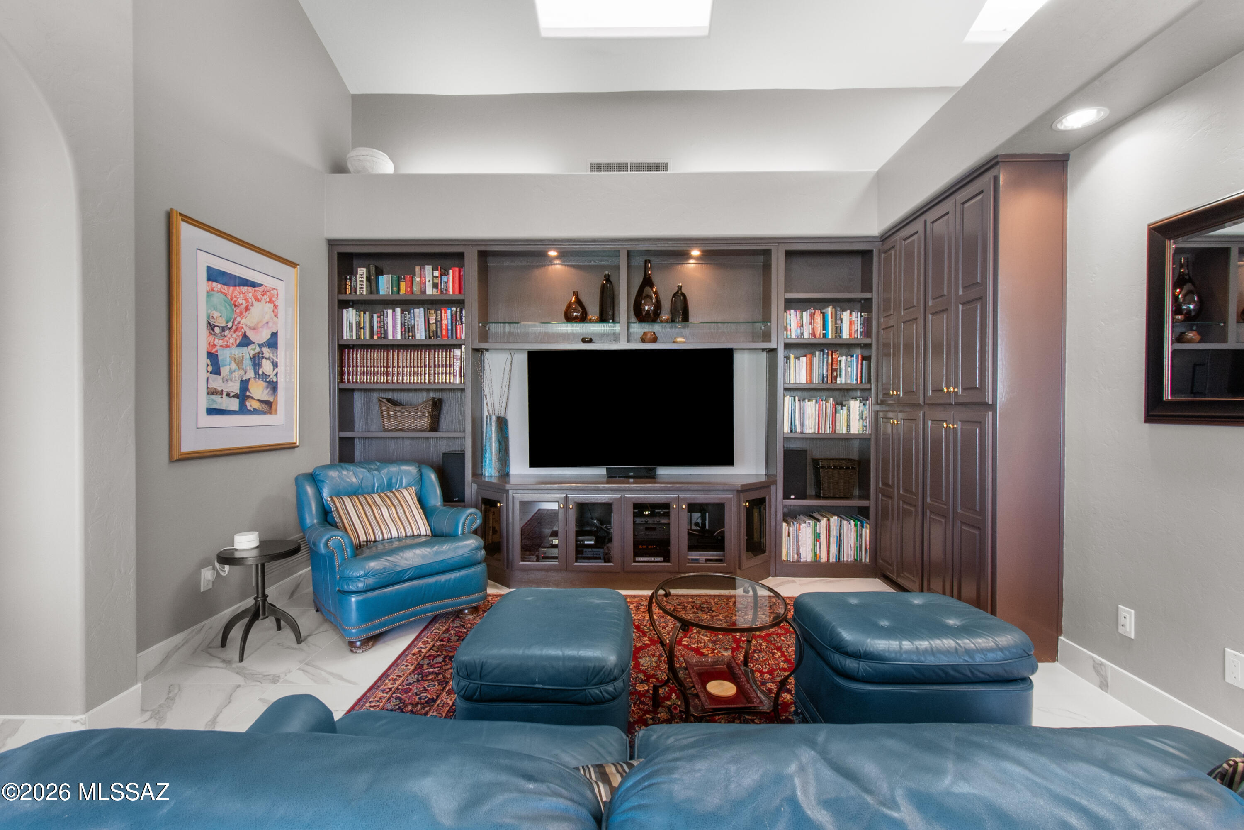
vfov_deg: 77.3
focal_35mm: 15
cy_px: 415
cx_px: 622
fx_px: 518
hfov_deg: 100.4
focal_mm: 10
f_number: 16
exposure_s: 1/8
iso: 500
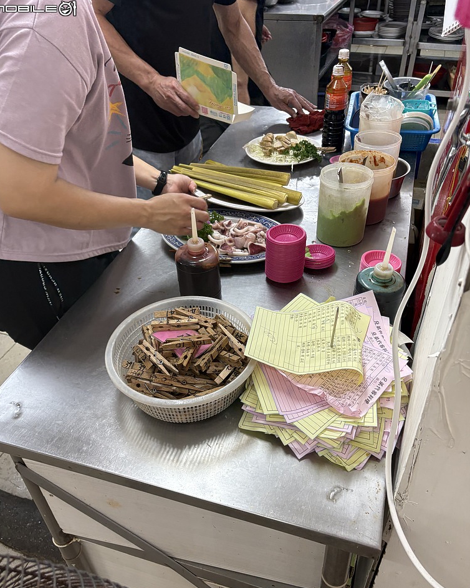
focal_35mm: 28
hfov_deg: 51.5
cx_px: 230
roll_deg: +3.0
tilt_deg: -39.2
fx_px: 487
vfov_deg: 62.1
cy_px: 322
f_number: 1.6
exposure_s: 1/120
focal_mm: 5.96
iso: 125
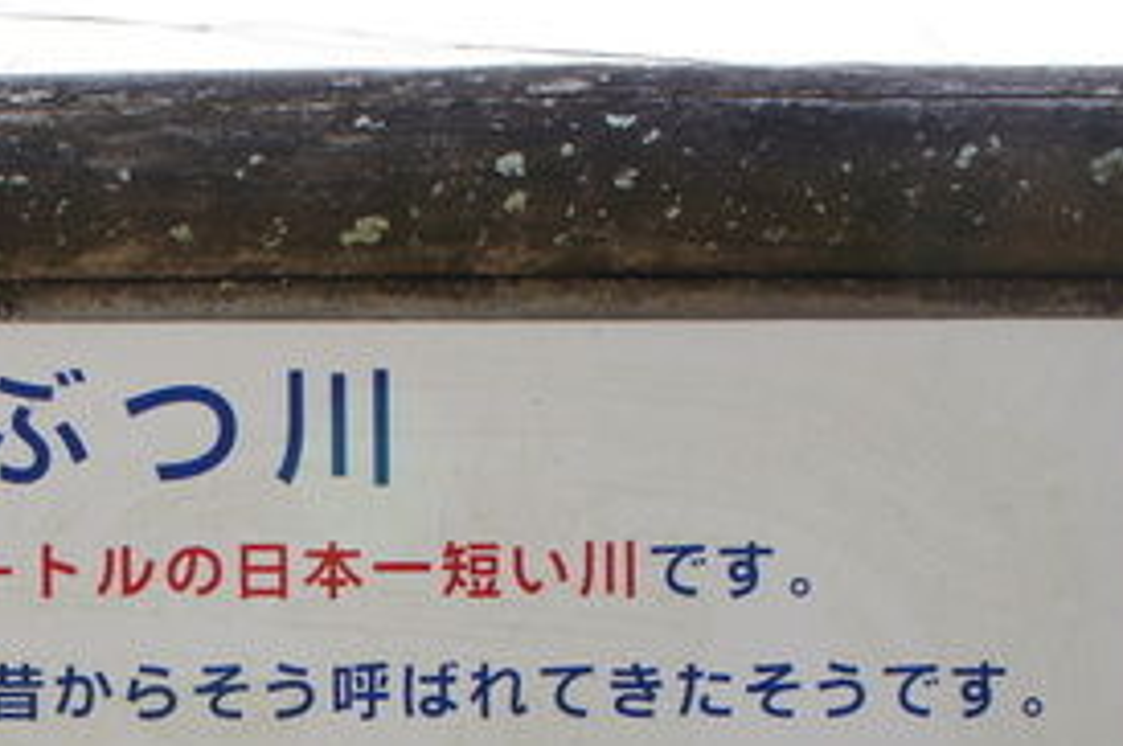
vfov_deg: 12.7
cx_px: -170
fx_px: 3193
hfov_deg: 19.0
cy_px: 1062
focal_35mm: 102
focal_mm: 23
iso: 200
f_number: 10
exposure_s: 1/60
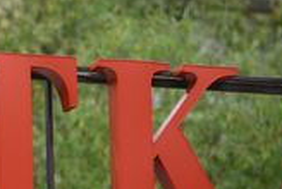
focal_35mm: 531
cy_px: -76
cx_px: -193
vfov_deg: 2.6
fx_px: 4167
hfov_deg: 3.9
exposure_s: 1/1250
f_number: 2.8
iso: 400
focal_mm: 125
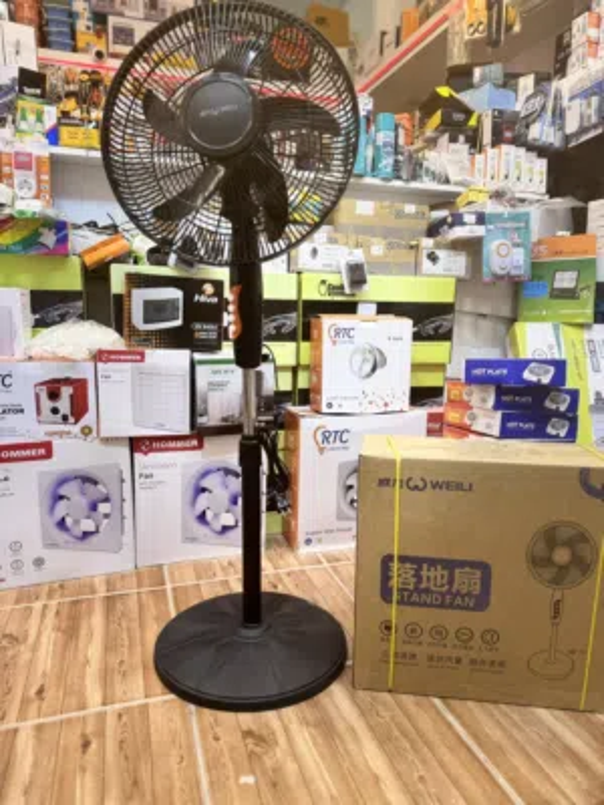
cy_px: 402
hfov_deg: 56.8
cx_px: 302
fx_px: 558
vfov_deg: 71.6
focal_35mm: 24
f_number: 1.78
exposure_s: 1/121
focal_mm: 6.76
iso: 200
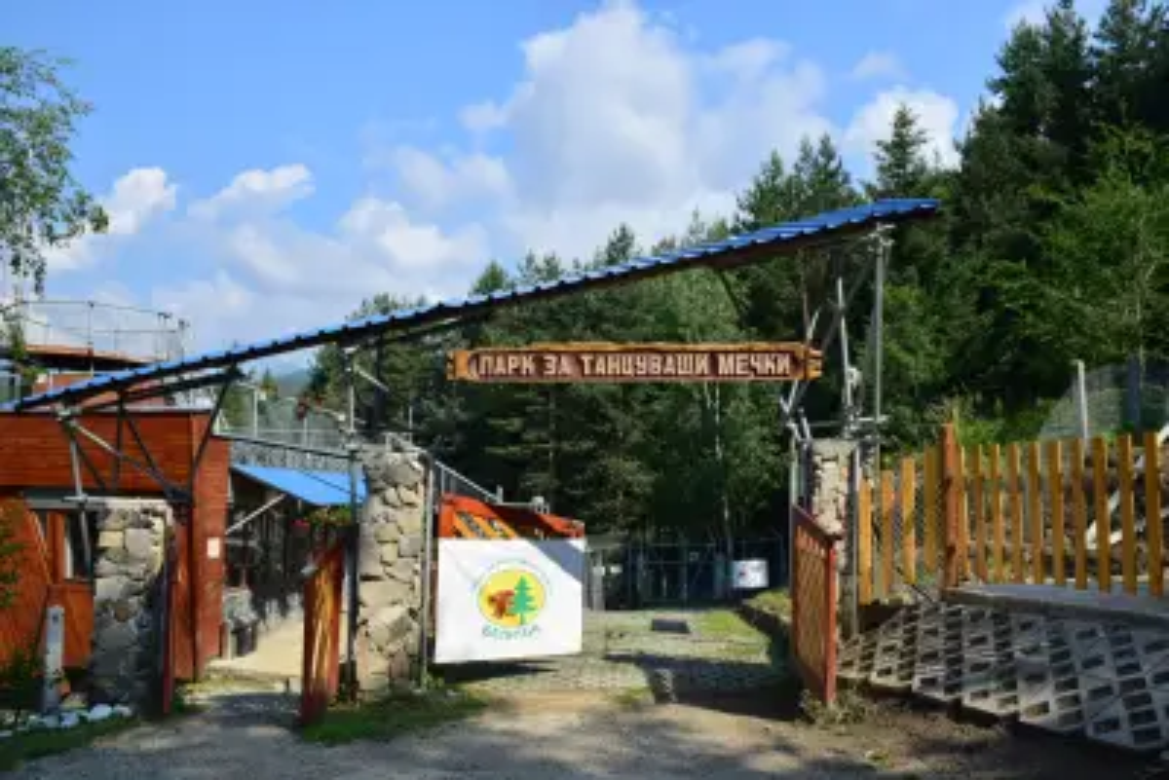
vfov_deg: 43.6
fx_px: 974
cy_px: 390
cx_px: 584
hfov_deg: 61.9
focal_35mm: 30
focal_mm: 20
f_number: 8
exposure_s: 1/100
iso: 100
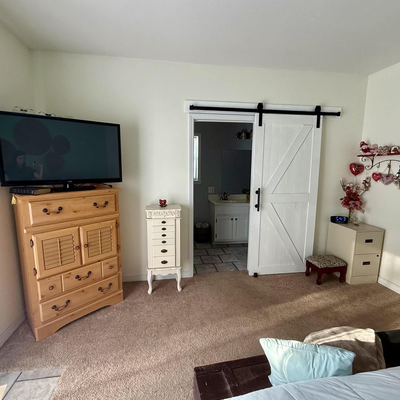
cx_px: 195
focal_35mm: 17
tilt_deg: -7.5
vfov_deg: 84.0
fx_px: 222
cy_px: 200
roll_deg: -0.3
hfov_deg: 83.9
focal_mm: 2.22
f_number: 2.2
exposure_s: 1/99
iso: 250
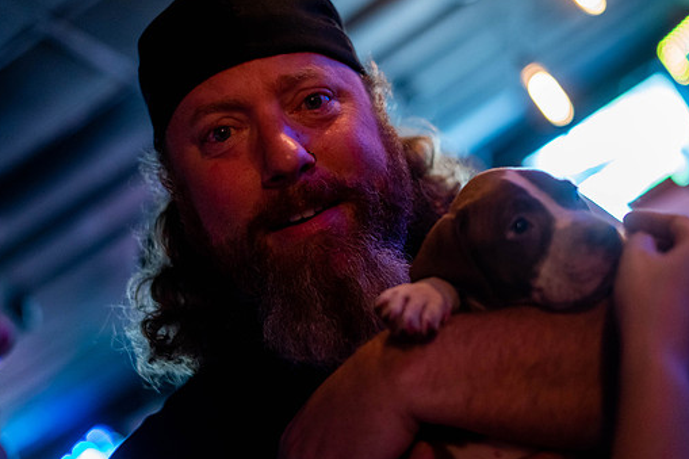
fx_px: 1091
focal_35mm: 57
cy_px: 204
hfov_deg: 35.1
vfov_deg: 23.8
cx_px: 351
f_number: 2
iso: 2500
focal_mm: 50
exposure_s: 1/200
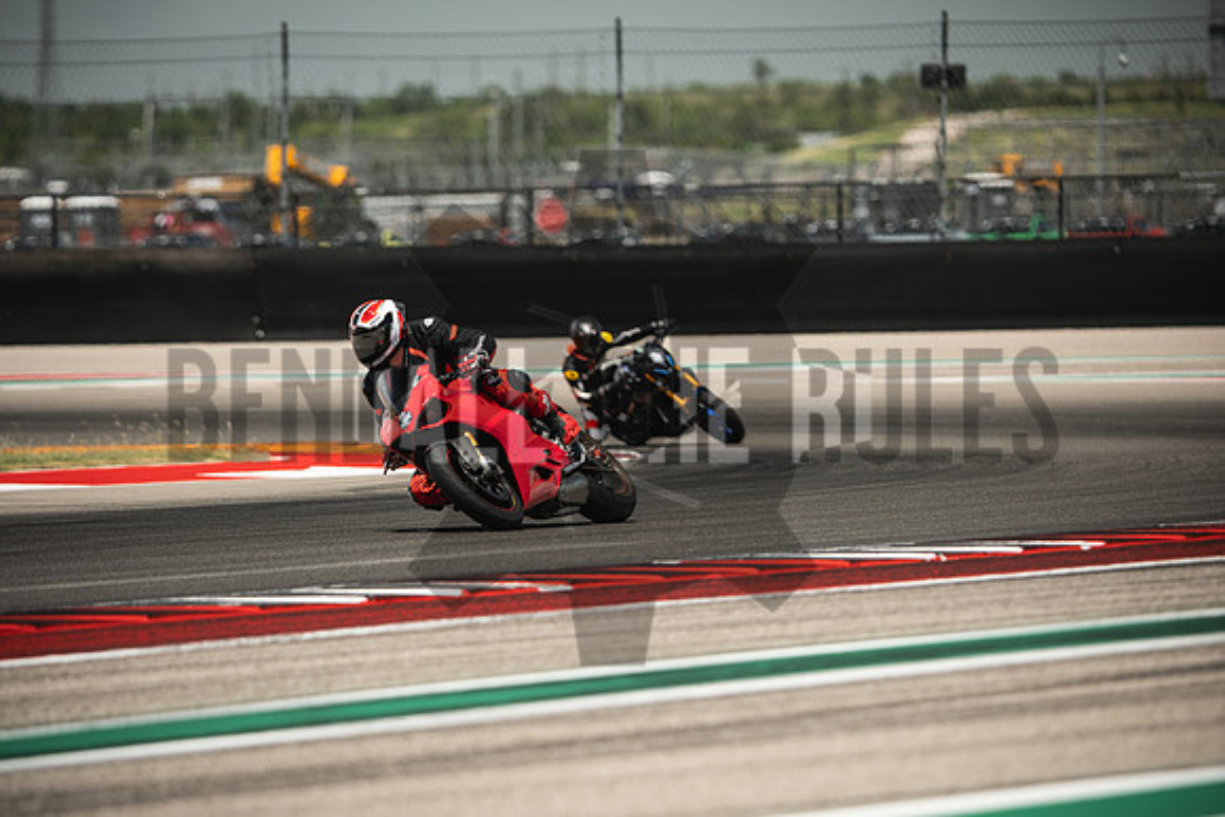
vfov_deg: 4.6
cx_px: 612
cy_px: 408
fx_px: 10210
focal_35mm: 300
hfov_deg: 6.9
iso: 160
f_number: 2.5
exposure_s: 1/2000
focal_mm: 200
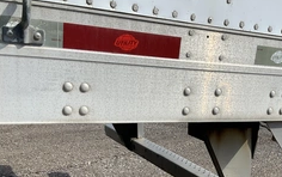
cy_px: 157
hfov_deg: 38.3
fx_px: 400
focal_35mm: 52
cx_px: 195
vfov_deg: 24.3
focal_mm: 3
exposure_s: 1/944
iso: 25
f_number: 1.8
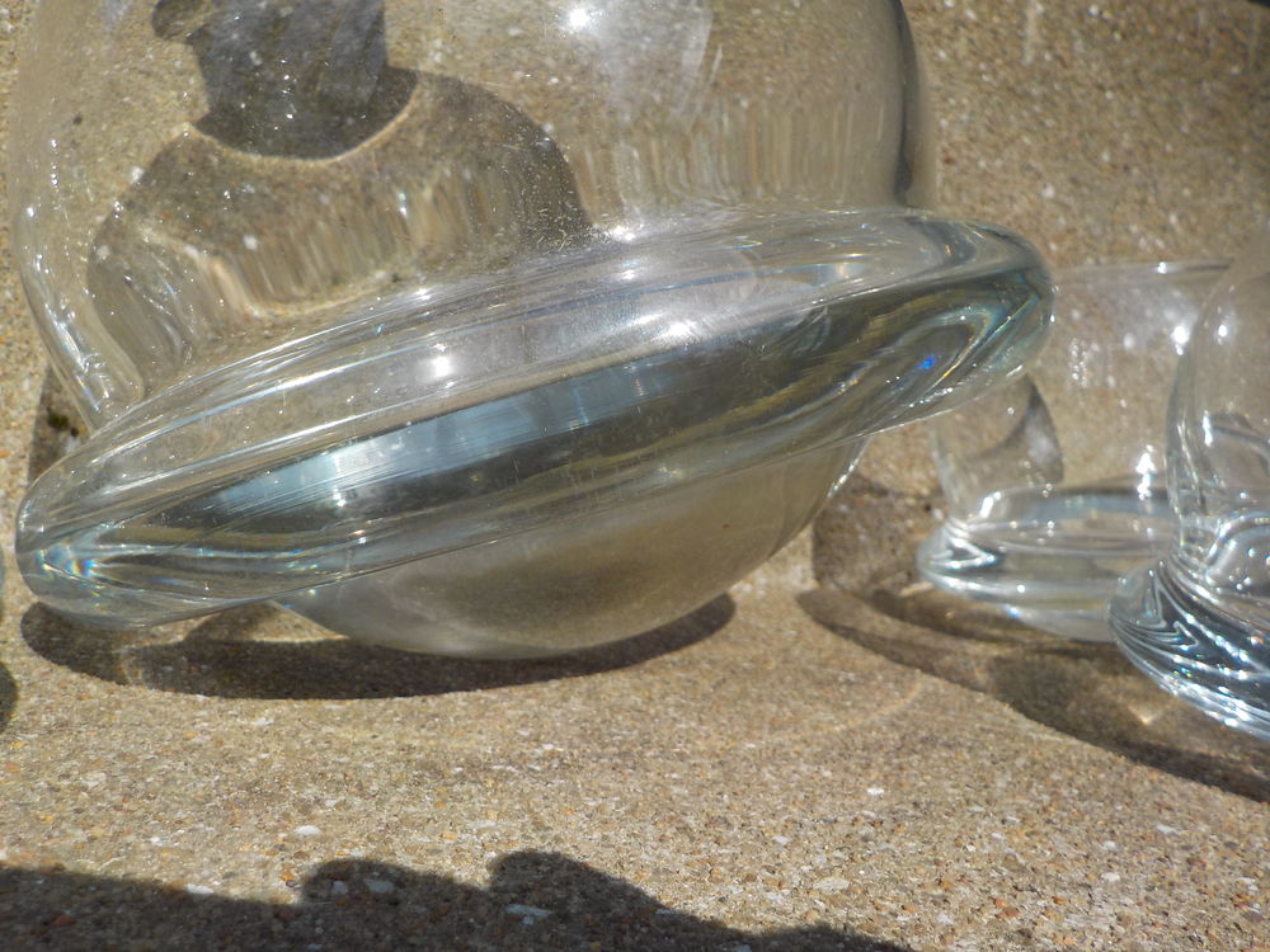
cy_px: 476
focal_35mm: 30
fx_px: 1101
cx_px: 635
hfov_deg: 60.0
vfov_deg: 46.8
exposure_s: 1/1000
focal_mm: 4.1
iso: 125
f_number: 3.3
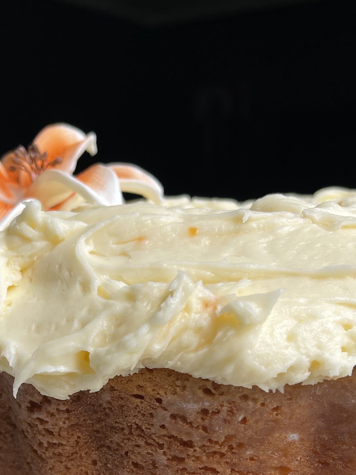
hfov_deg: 29.9
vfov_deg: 36.6
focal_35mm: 48
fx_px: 658
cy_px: 445
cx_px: 98
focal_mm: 5.1
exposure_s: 1/121
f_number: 1.6
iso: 40
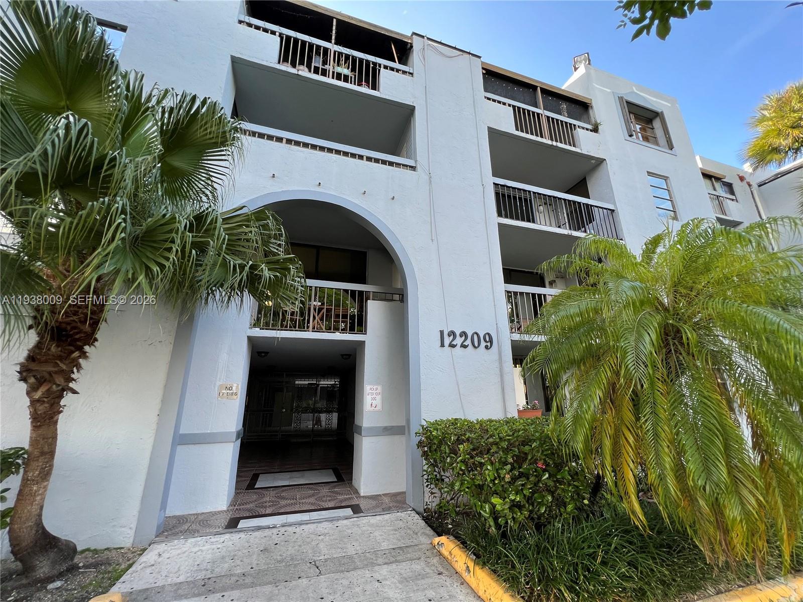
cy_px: 301
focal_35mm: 13
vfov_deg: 89.9
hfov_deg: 106.2
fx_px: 302
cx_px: 402
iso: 32
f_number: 1.8
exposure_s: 1/112
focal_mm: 1.57
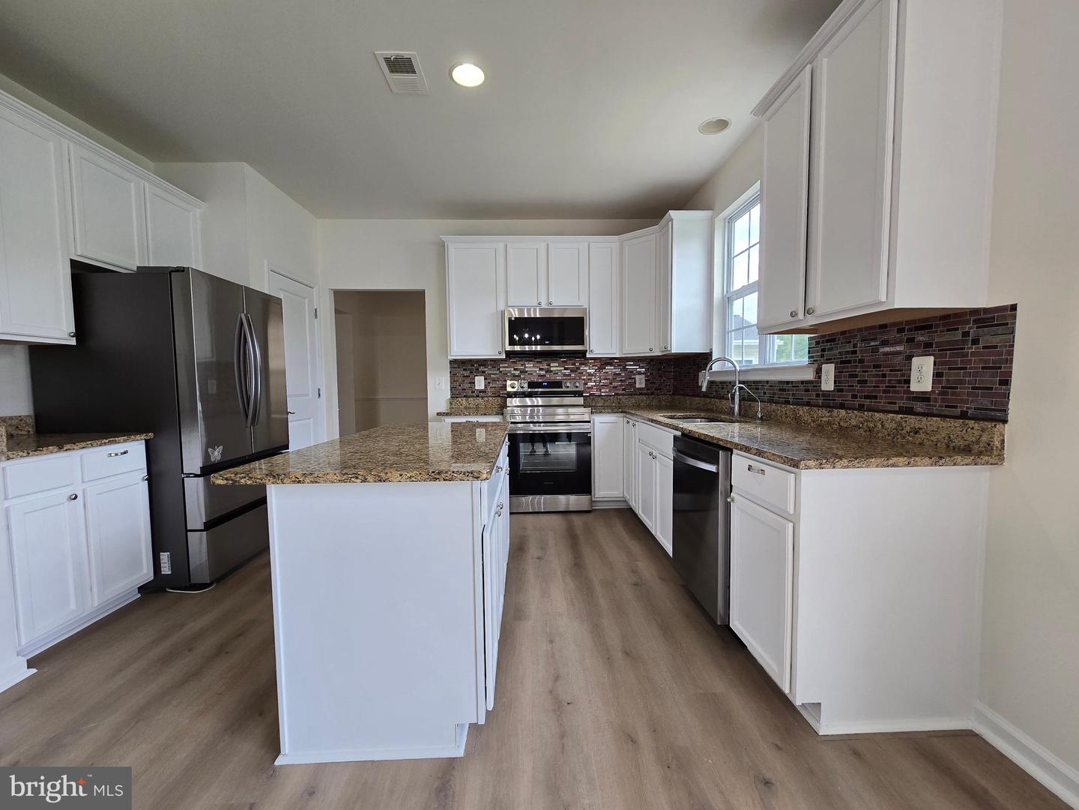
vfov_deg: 89.9
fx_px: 405
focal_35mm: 13
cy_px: 405
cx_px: 540
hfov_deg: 106.2
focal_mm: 2.2
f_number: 2.2
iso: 100
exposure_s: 1/60
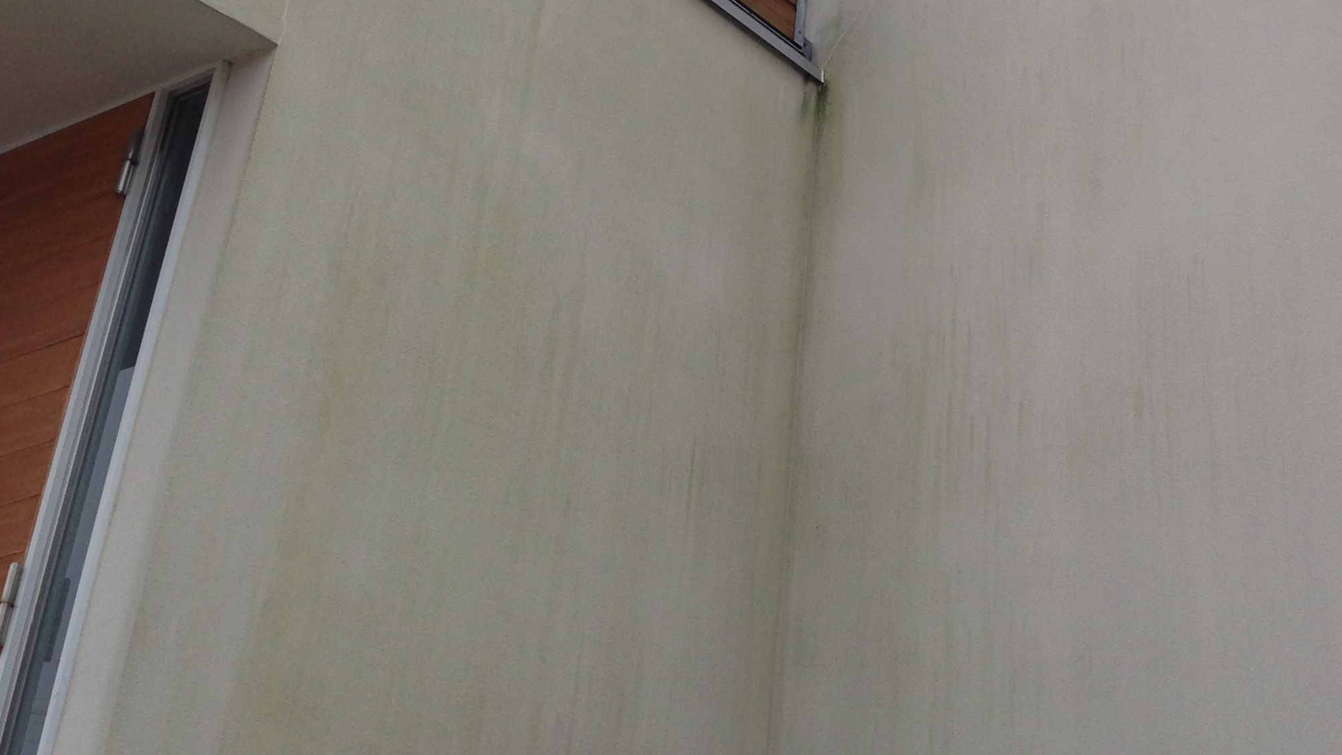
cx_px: 980
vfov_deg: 20.0
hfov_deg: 34.8
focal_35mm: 59
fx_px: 2100
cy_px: 65
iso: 50
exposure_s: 1/1290
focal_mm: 4.12
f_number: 2.4
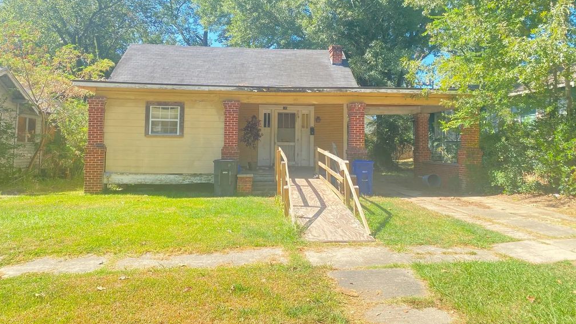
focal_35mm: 29
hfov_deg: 66.1
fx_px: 443
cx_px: 284
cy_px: 119
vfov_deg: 39.9
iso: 32
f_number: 1.8
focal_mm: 4.25
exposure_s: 1/531
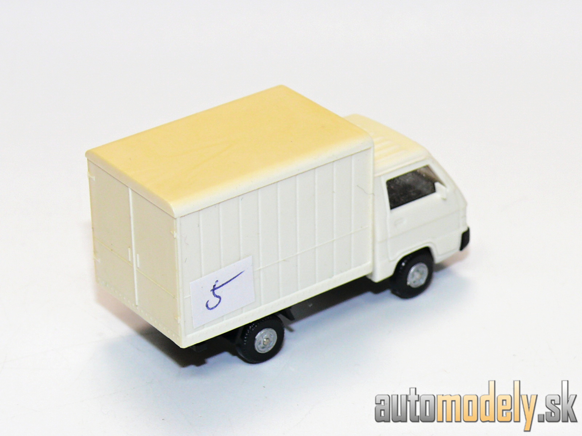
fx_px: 2102
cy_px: 218
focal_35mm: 125
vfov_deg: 11.9
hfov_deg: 15.8
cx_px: 291
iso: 100
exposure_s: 1/30
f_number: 4
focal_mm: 14.8
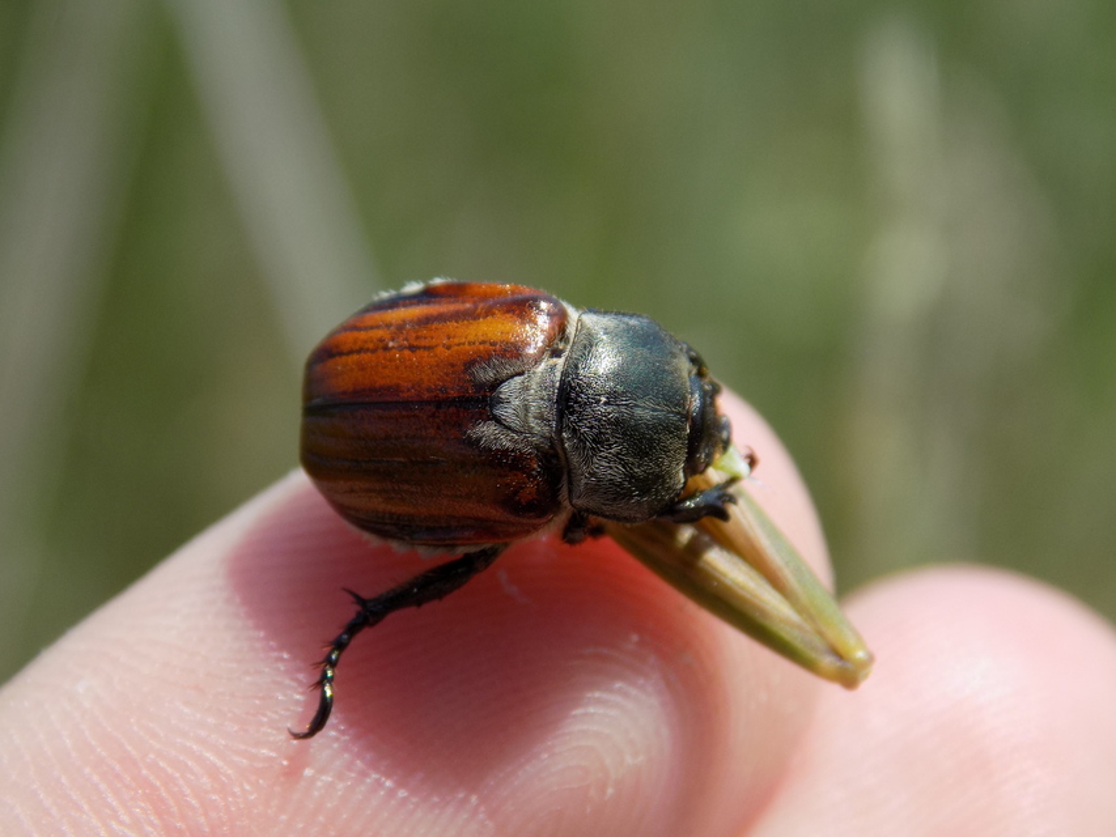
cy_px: 418
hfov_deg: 16.7
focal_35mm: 118
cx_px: 558
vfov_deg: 12.6
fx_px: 3805
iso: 80
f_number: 4.8
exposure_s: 1/400
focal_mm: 20.9
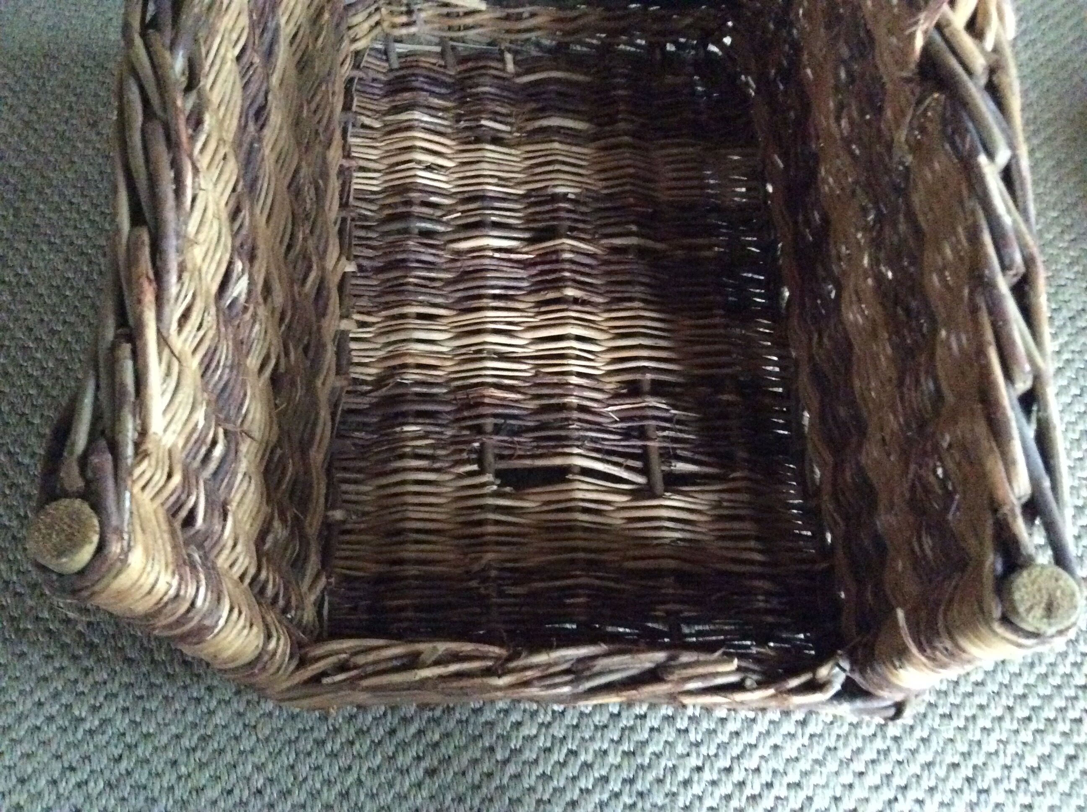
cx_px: 544
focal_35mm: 32
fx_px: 1003
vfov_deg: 44.1
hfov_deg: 56.9
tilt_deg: -65.8
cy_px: 406
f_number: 2.4
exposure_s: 1/17
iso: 800
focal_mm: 3.3
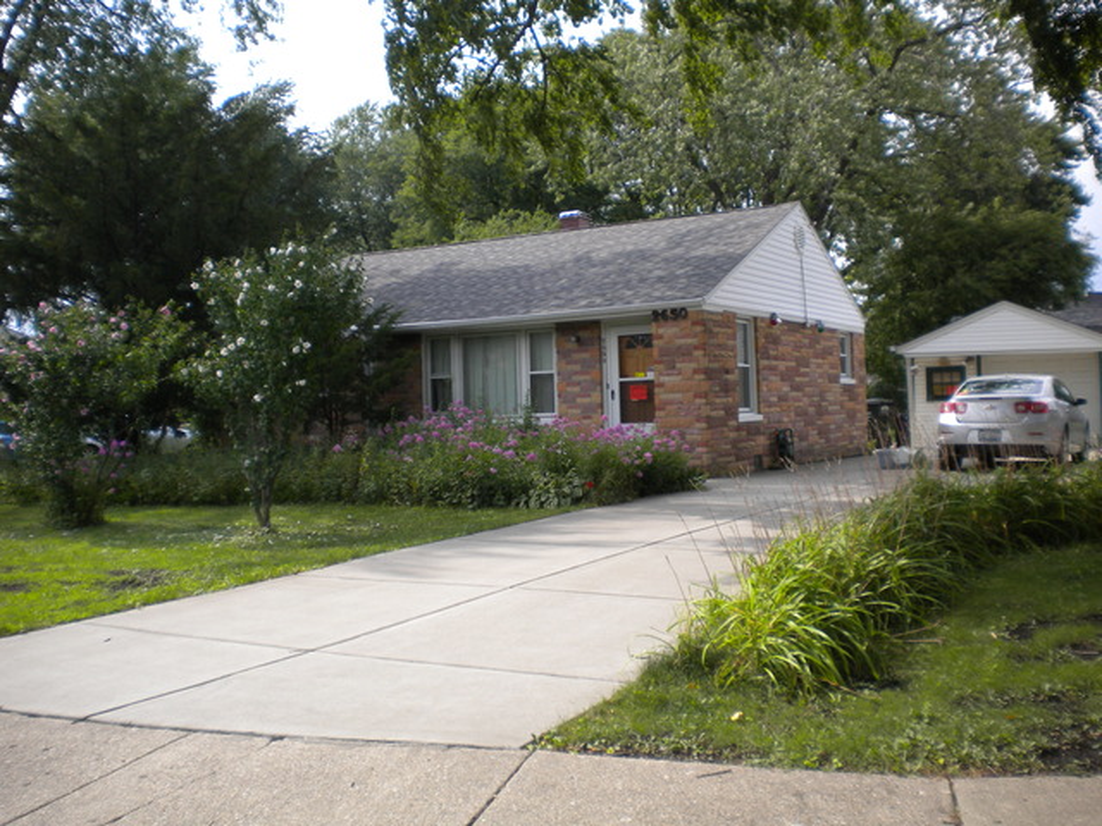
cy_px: 413
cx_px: 551
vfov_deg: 40.7
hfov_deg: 52.6
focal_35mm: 35
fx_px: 1114
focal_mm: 6.3
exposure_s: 1/330
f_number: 4.6
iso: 80
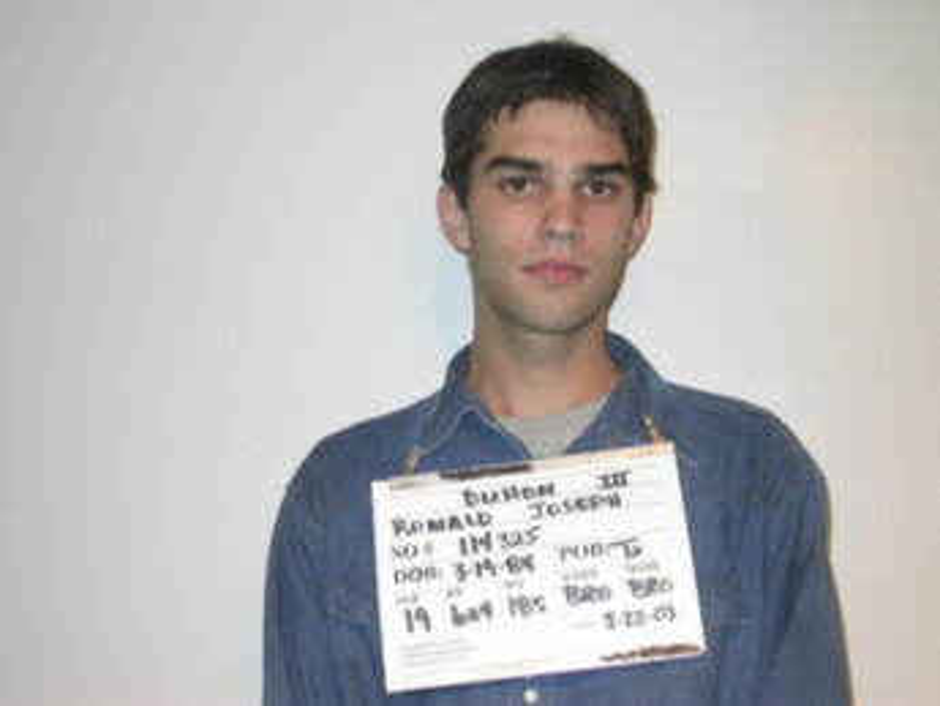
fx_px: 1603
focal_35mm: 59
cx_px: 470
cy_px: 353
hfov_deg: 32.7
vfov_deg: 24.8
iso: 100
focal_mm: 12.2
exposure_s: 1/60.3
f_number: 3
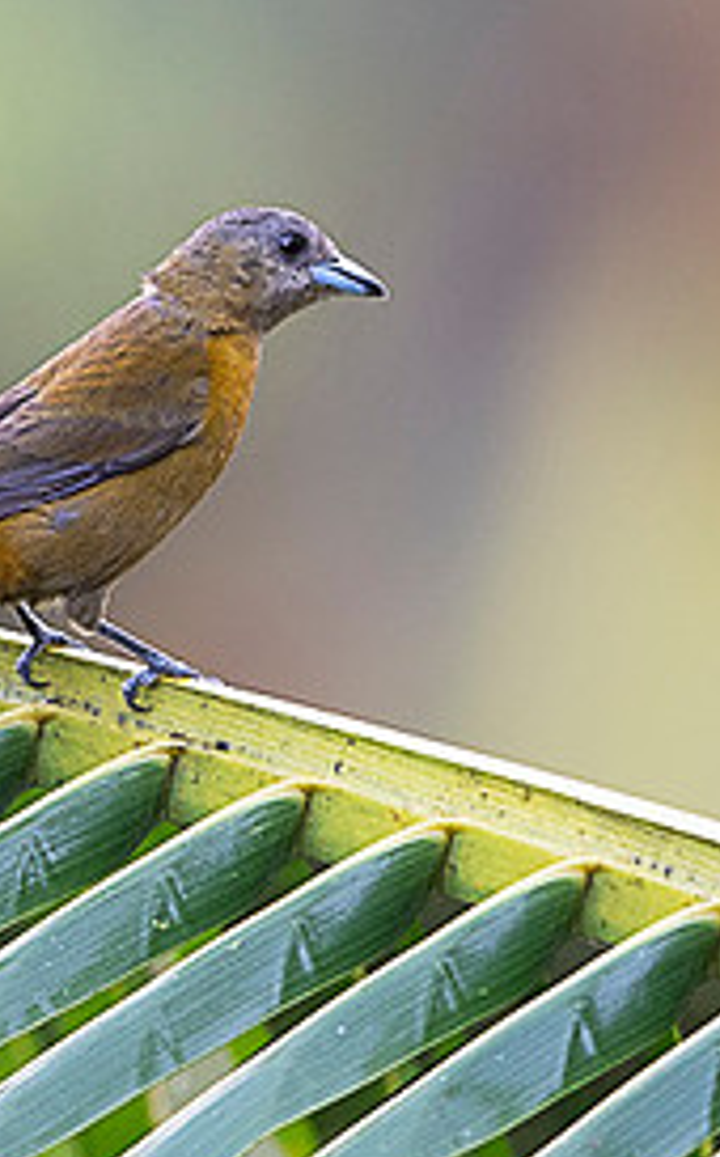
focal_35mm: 1724
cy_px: 342
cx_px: 384
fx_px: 54269
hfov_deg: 0.8
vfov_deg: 1.2
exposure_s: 1/125
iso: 800
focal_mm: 500
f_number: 4
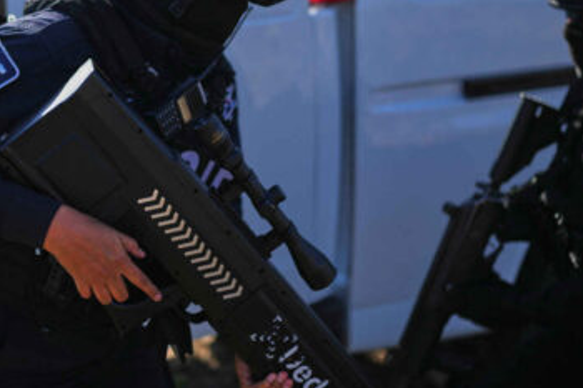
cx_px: 182
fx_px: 1165
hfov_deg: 27.9
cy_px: 92
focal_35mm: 72
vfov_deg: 18.8
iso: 50
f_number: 1.4
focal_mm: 35
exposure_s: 1/5000
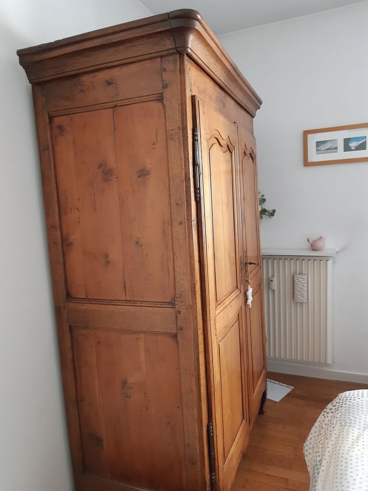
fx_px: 368
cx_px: 184
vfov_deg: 67.3
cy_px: 246
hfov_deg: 53.1
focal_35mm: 26
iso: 200
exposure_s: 1/40
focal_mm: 3.92
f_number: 1.7
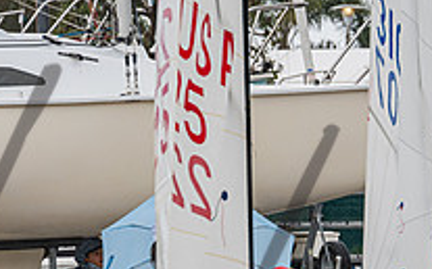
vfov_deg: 3.8
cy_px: 362
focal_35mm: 343
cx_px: 359
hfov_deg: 6.1
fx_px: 4035
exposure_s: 1/500
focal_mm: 120
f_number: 6.3
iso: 250
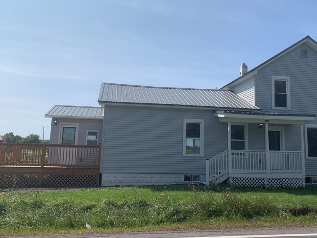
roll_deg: -2.3
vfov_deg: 40.6
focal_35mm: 35
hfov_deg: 52.5
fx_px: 321
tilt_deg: +9.5
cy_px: 105
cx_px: 173
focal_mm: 4.25
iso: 25
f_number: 1.8
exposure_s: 1/4464
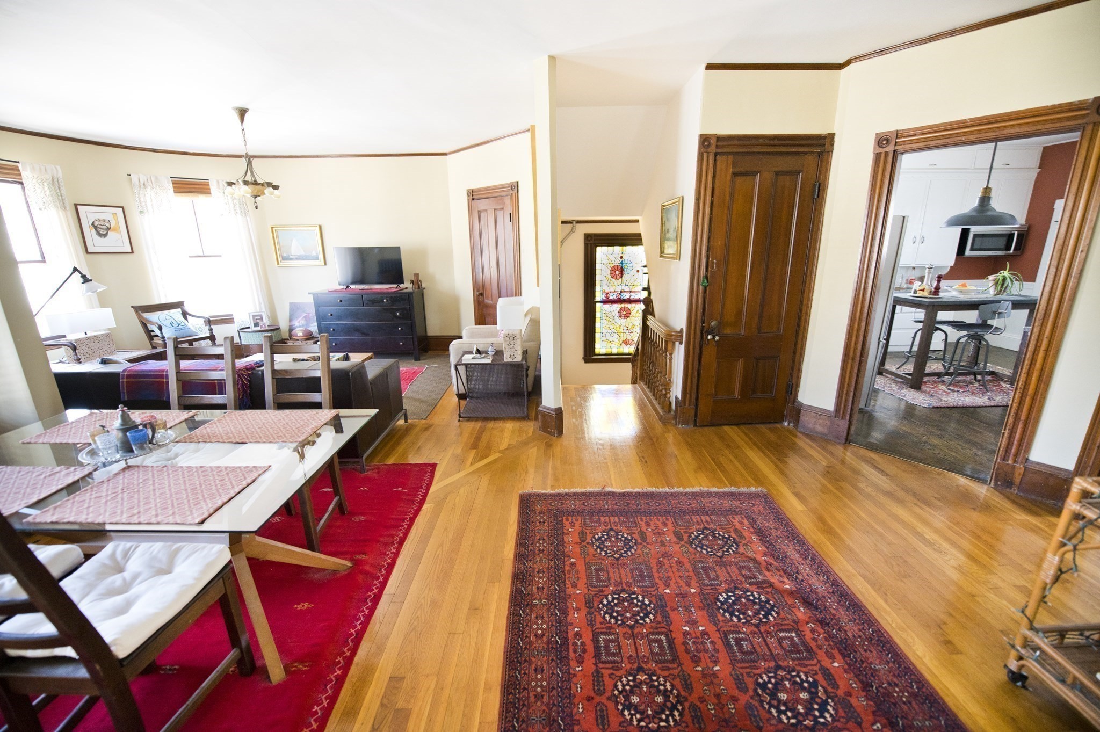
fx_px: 428
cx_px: 550
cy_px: 366
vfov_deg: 81.1
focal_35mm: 14
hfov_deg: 104.3
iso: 2000
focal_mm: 14
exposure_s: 1/125
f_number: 2.8
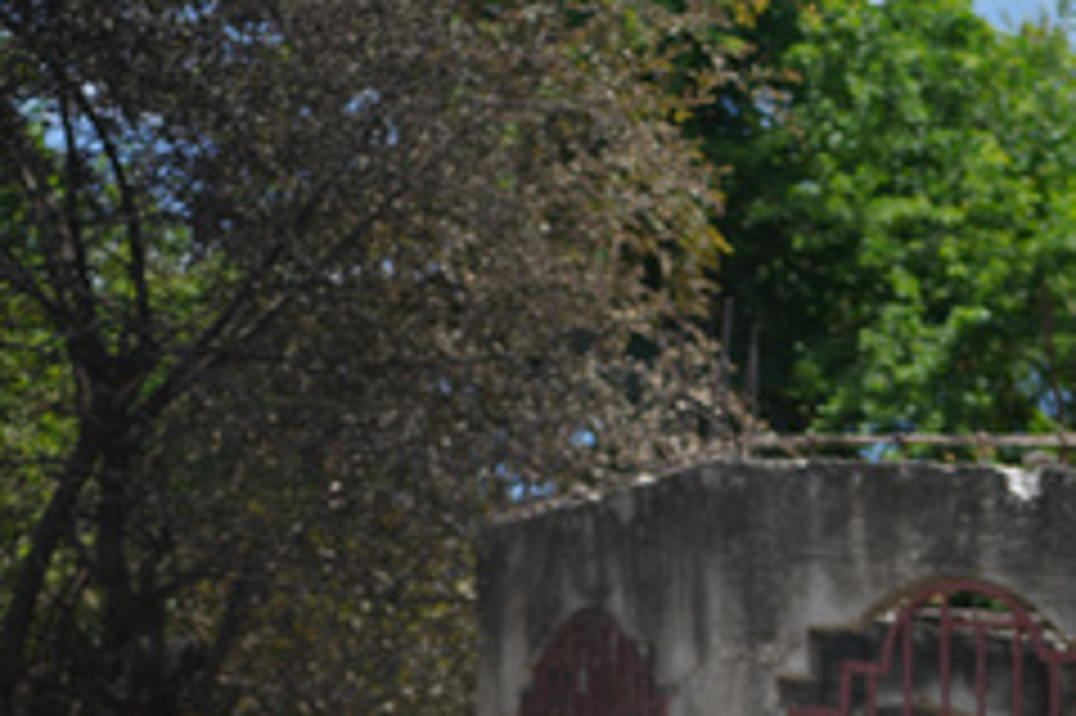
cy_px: 1482
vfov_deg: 9.3
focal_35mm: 137
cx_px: 1499
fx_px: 4092
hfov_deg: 14.2
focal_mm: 32
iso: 50
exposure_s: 1/800
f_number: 2.8
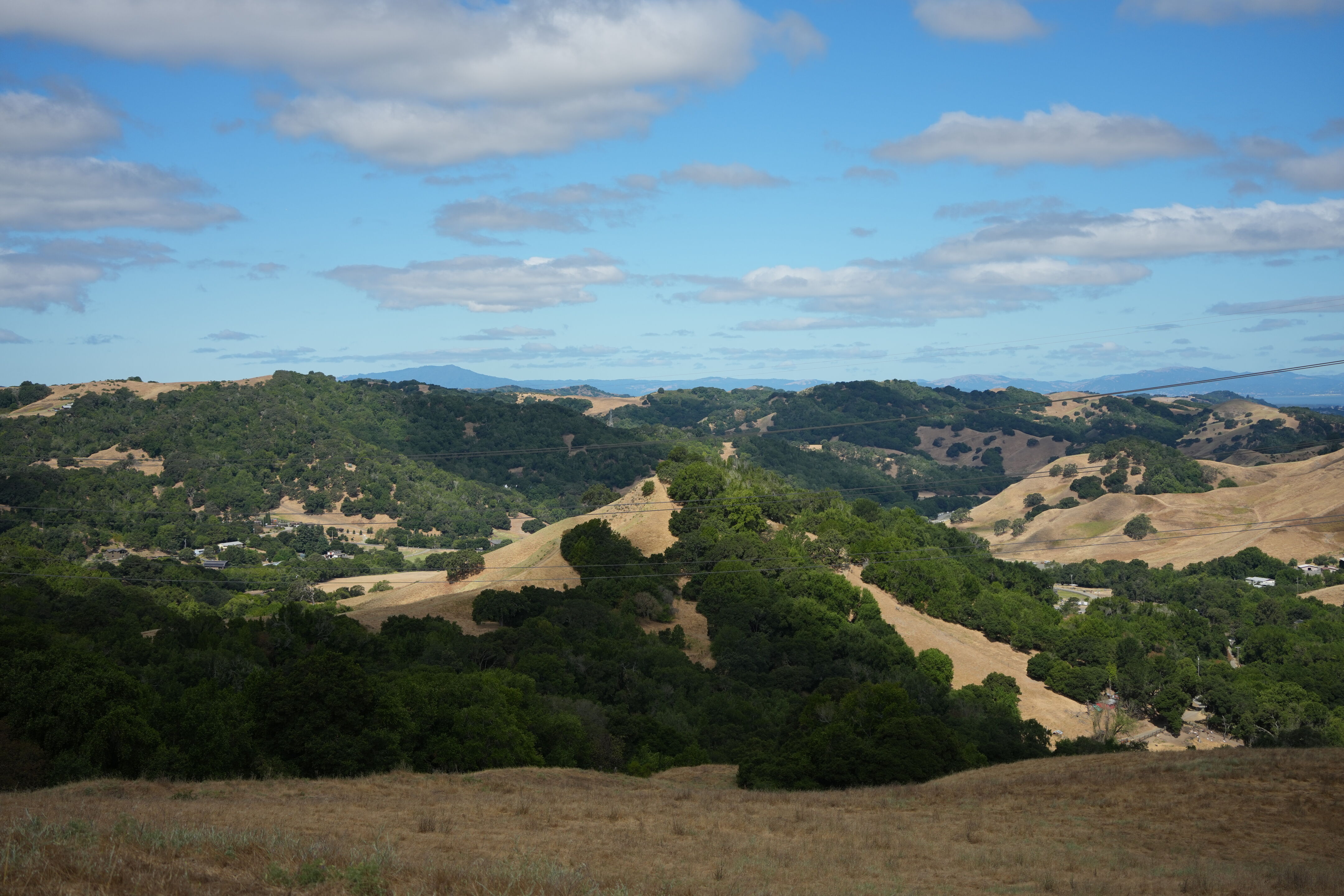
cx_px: 672
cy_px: 448
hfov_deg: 39.6
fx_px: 1867
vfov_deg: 27.0
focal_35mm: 50
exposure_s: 1/2500
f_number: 4.5
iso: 250
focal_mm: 50
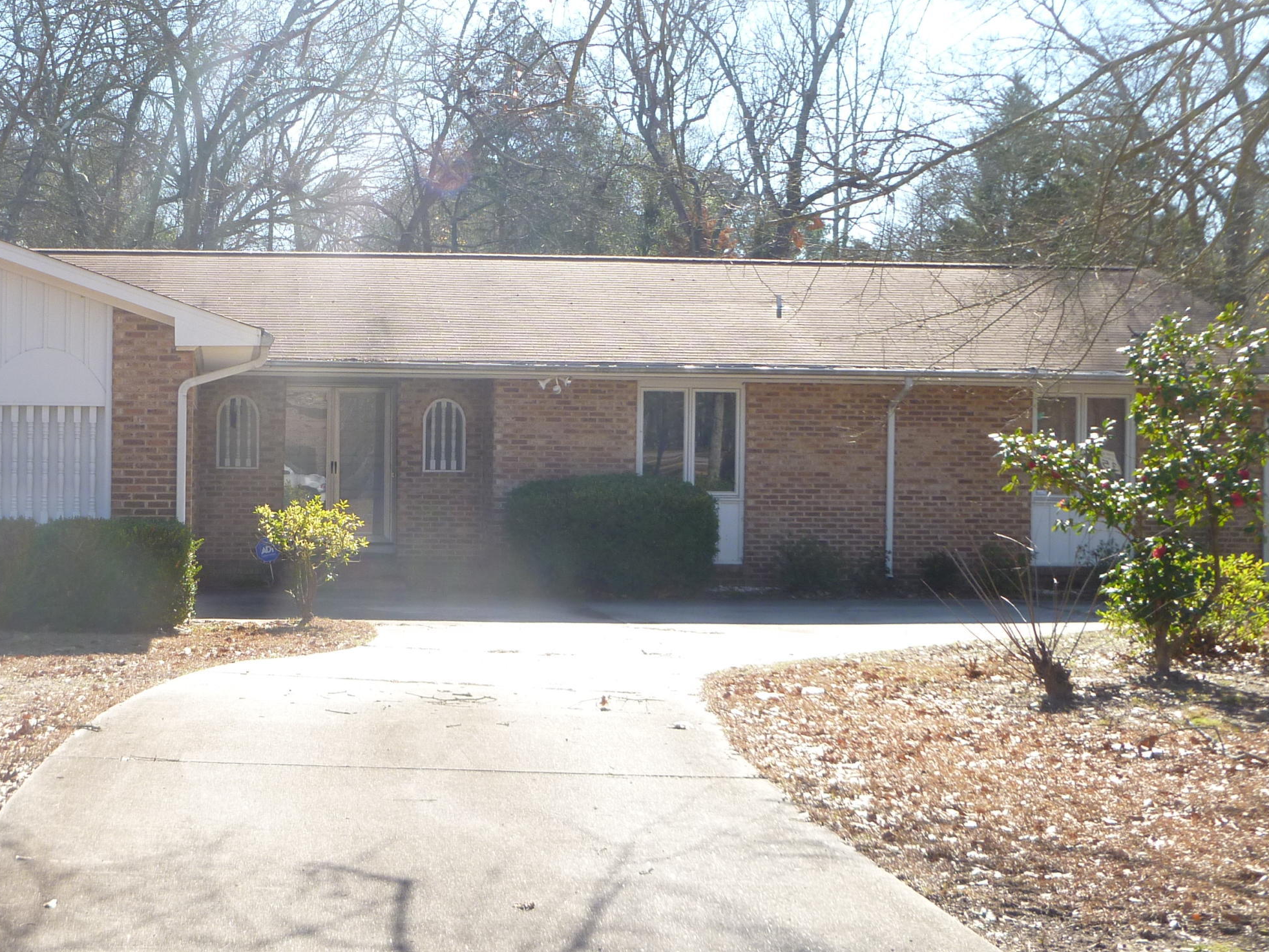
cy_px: 481
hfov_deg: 34.4
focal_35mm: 55
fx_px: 2016
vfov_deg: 26.6
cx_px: 372
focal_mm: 6.5
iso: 80
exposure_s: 1/200
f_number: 3.6
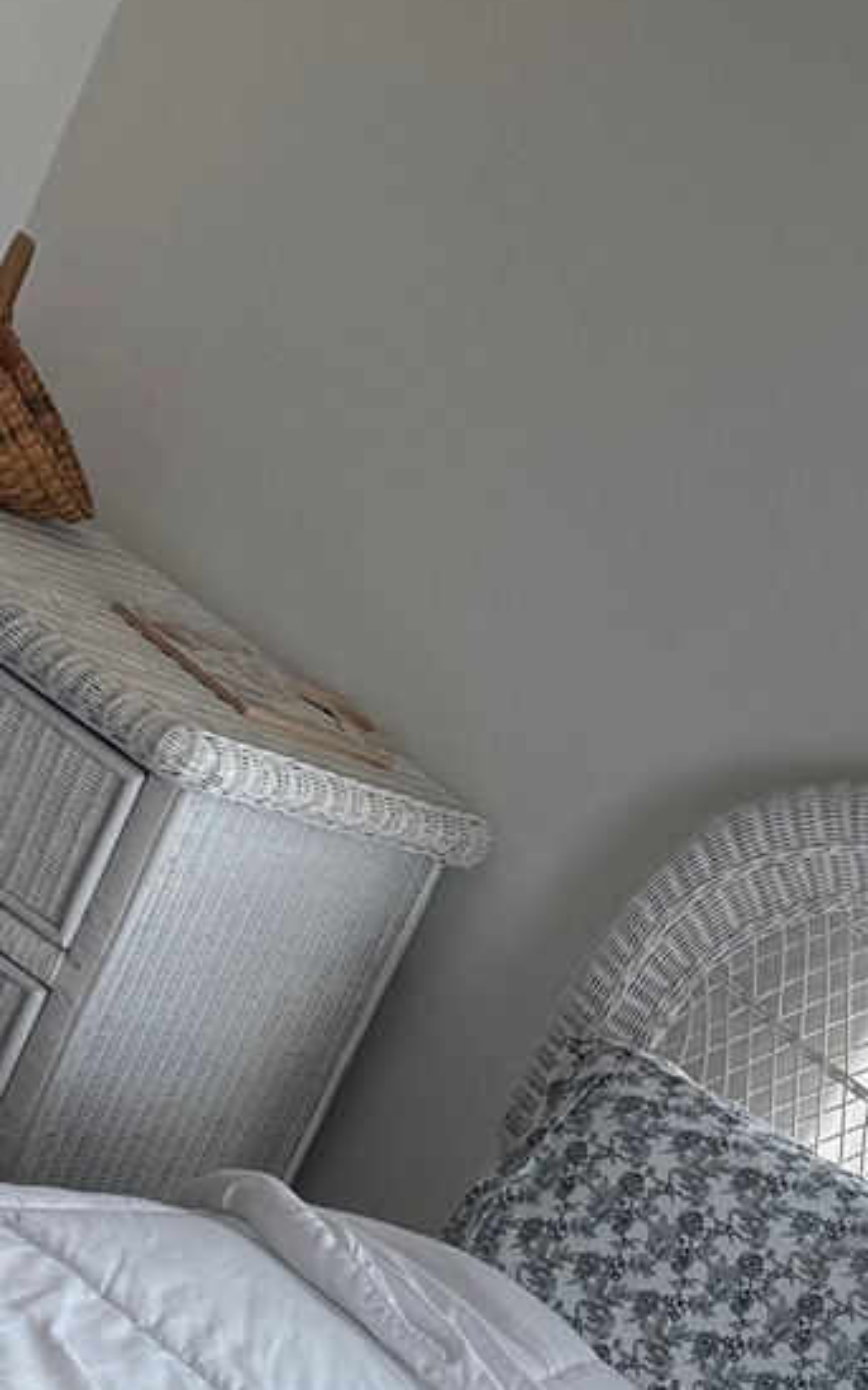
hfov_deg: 13.8
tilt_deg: -20.0
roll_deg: -36.2
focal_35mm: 89
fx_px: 3369
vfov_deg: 19.7
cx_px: 1316
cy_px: 2170
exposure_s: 1/308
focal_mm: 6.76
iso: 100
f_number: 1.78
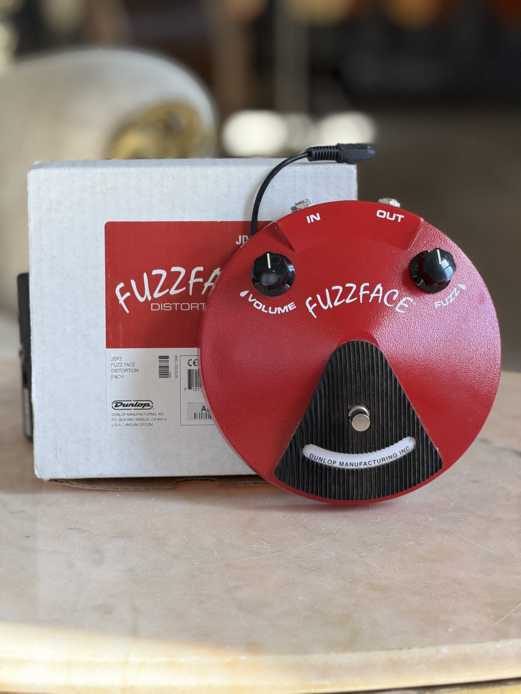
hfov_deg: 14.8
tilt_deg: -15.1
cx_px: 260
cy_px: 347
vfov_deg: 19.6
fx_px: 2007
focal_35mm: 100
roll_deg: -0.6
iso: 200
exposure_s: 1/121
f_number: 2.8
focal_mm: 16.89
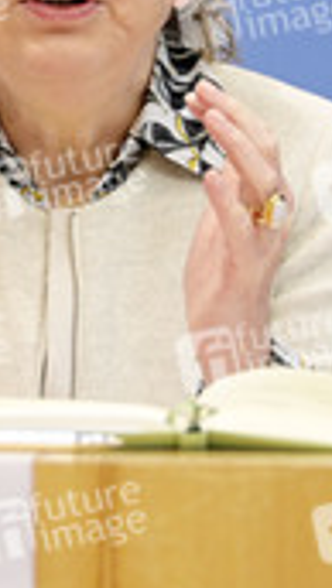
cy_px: 96
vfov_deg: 9.2
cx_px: -33
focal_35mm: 233
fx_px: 3639
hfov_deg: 5.2
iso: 3200
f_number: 5
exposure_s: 1/400
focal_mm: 85
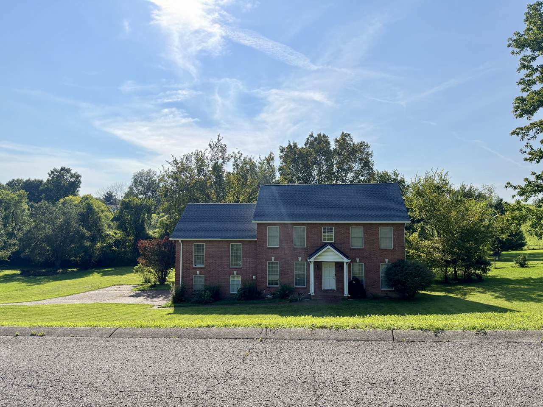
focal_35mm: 24
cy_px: 204
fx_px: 376
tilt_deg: +2.2
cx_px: 272
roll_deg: +0.3
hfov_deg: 71.6
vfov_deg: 56.8
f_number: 1.78
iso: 100
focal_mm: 6.76
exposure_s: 1/1618
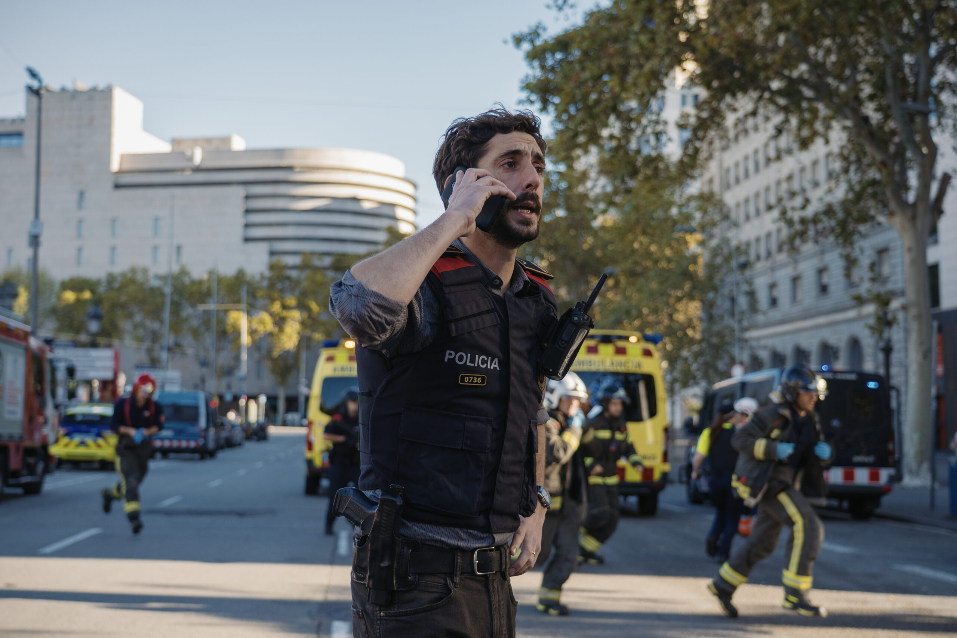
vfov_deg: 30.5
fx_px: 1170
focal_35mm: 44
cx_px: 478
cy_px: 319
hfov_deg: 44.5
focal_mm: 44
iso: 400
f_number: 4
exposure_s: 1/800
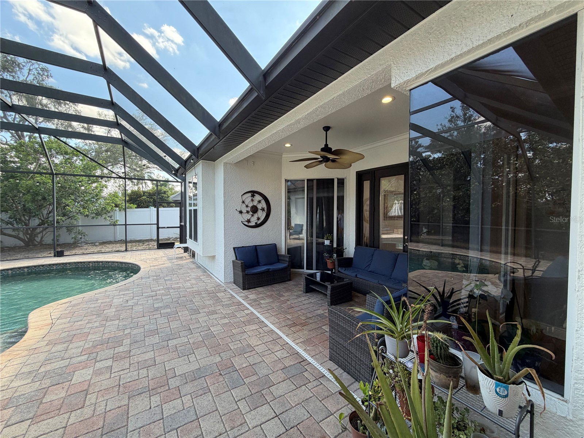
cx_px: 292
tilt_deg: -1.2
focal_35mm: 14
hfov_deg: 102.1
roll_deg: +0.4
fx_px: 236
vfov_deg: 85.7
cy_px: 219
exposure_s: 1/120
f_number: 2.2
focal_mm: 2.22
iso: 64
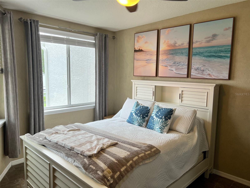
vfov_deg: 53.1
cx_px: 125
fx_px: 188
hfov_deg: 67.3
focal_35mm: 26
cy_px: 94
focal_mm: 5.7
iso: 50
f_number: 1.5
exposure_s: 1/120
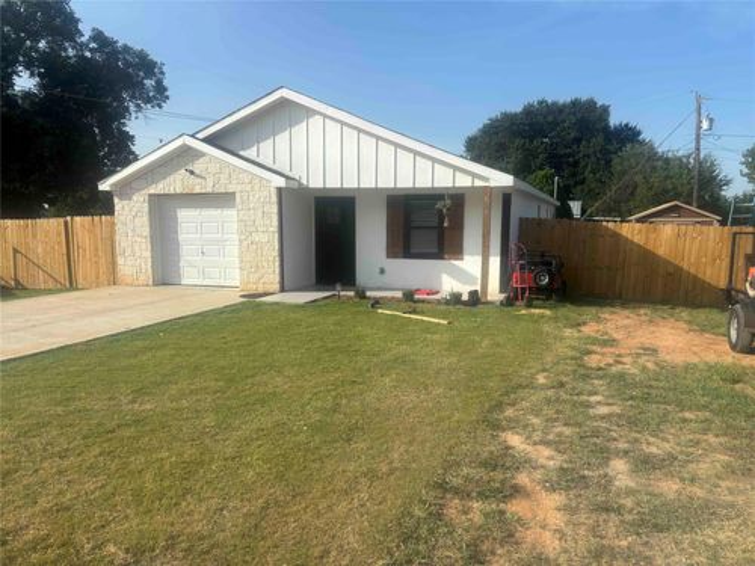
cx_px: 378
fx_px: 567
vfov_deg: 53.1
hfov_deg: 67.3
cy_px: 283
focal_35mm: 26
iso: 50
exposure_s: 1/3021
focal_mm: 5.96
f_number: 1.6
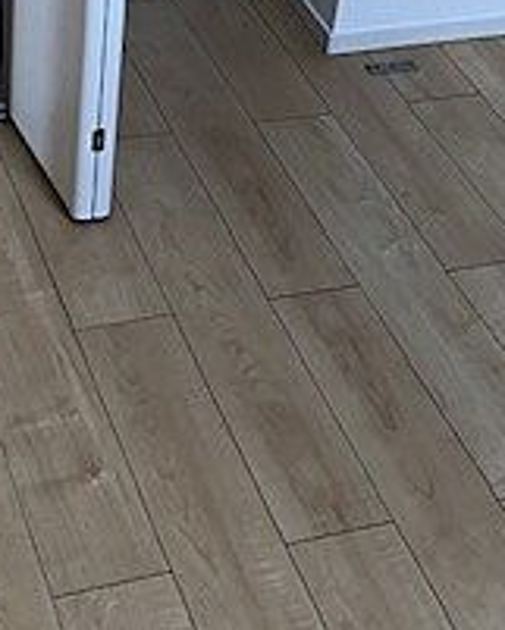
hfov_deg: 17.7
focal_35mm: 87
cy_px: 107
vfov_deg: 21.6
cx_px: 260
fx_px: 1624
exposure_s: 1/76
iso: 40
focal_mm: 3.99
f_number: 1.8
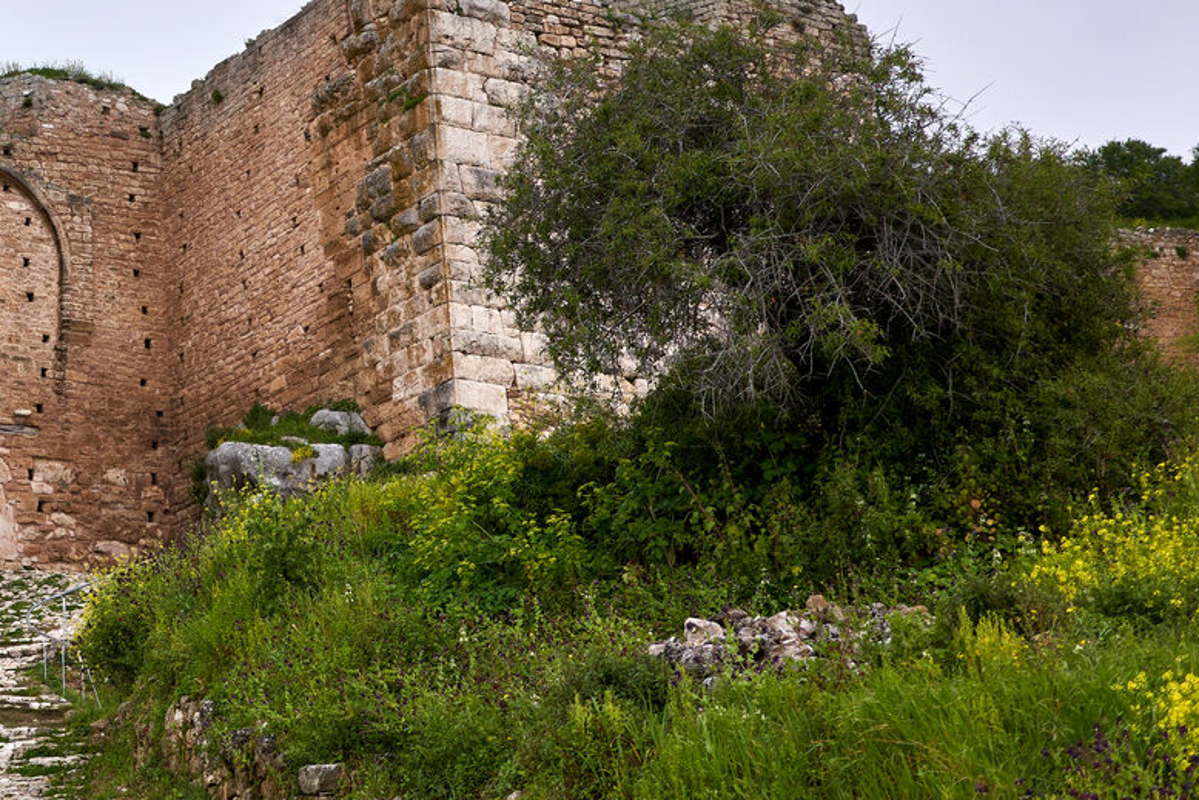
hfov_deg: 26.7
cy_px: 189
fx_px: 2398
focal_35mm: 72
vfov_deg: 18.8
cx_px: 25
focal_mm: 35
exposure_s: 1/1000
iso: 500
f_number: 2.8
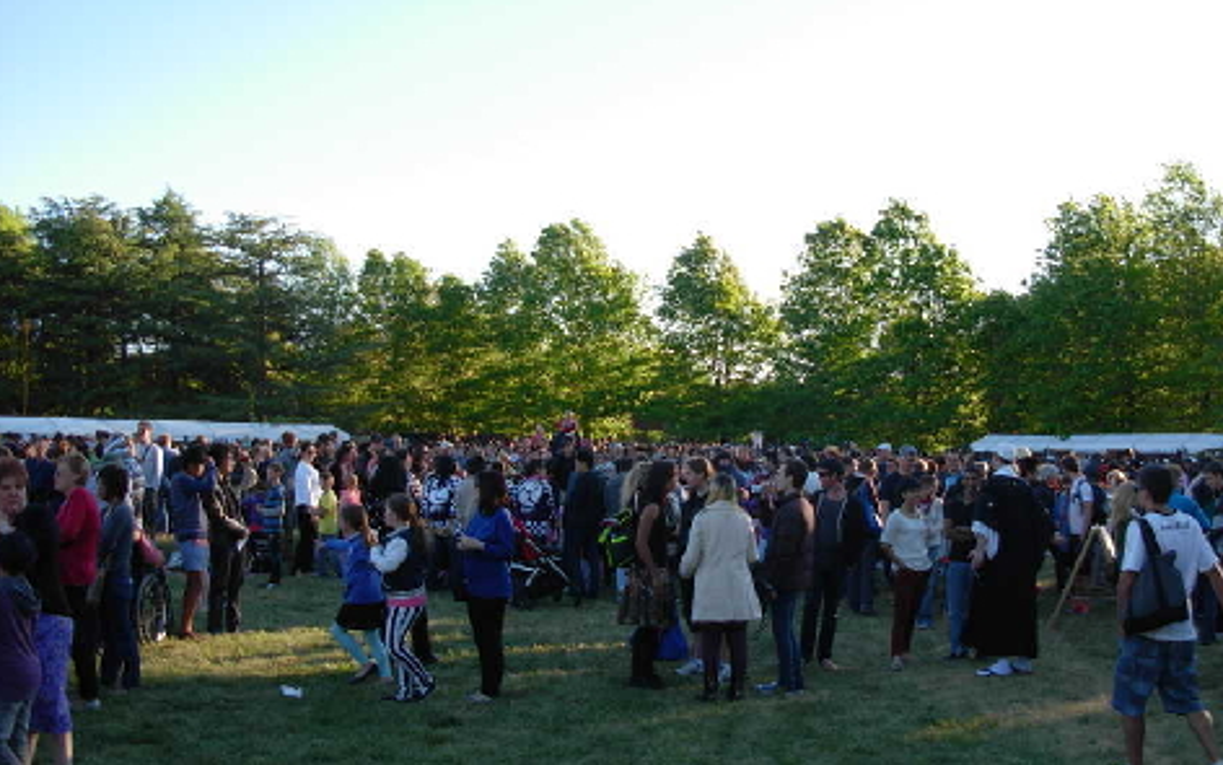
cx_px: 614
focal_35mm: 41
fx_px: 1367
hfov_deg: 48.2
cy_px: 368
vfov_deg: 31.2
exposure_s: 1/256
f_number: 2.9
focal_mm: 6.3
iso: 79
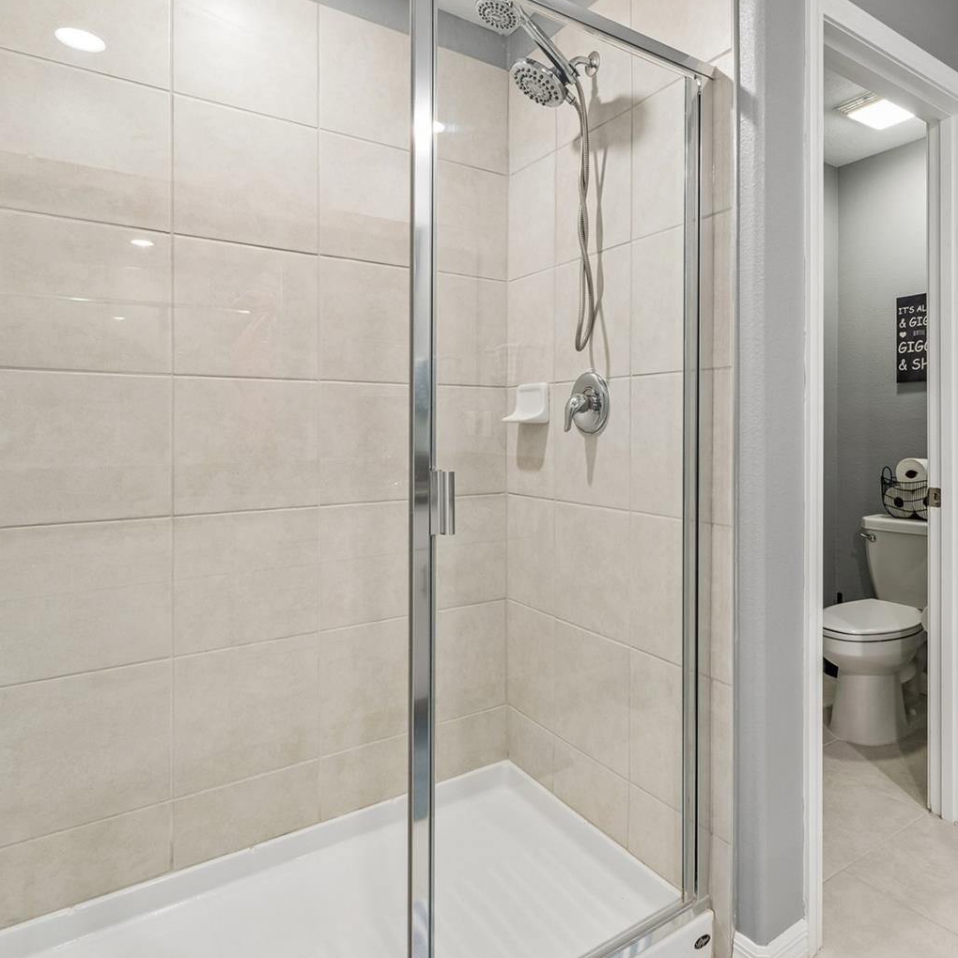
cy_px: 477
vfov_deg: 74.8
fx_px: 626
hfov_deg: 73.5
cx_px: 599
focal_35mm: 20
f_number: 7.1
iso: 100
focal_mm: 10
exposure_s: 1/4
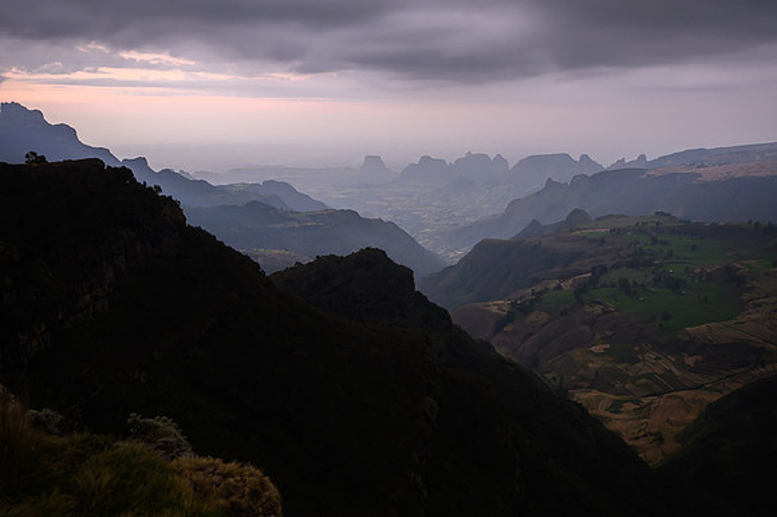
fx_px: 636
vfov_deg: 44.2
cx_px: 388
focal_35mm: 30
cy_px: 258
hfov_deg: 62.8
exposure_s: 1/60
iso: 1600
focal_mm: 29.5
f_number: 4
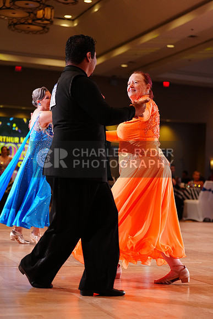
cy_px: 160
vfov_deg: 28.8
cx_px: 106
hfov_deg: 19.5
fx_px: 621
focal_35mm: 70
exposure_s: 1/500
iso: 2000
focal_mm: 70
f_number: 2.8
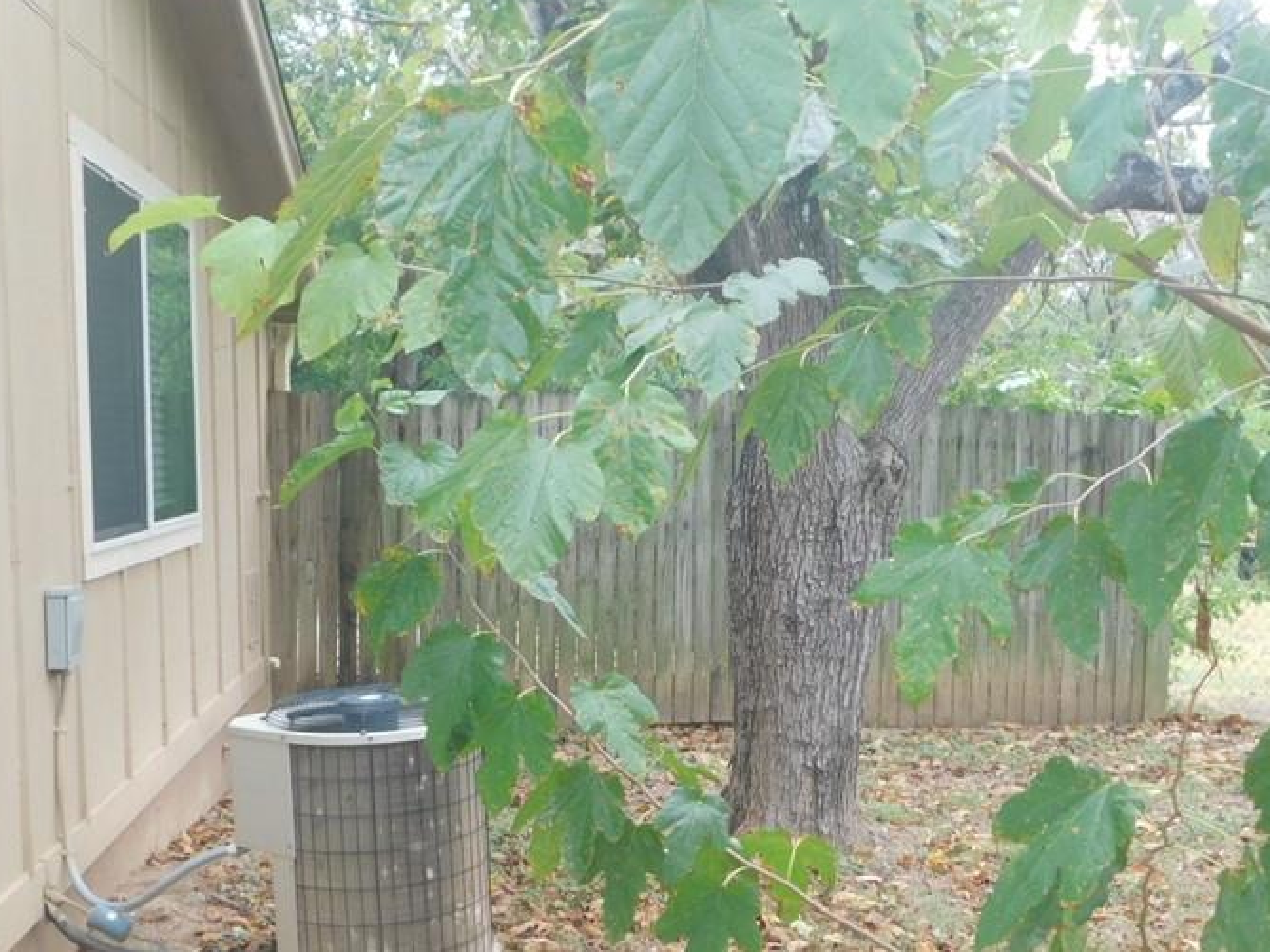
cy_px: 561
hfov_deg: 41.2
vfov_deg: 31.4
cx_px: 677
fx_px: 1688
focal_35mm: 46
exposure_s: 1/60
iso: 125
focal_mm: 5.3
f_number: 3.2
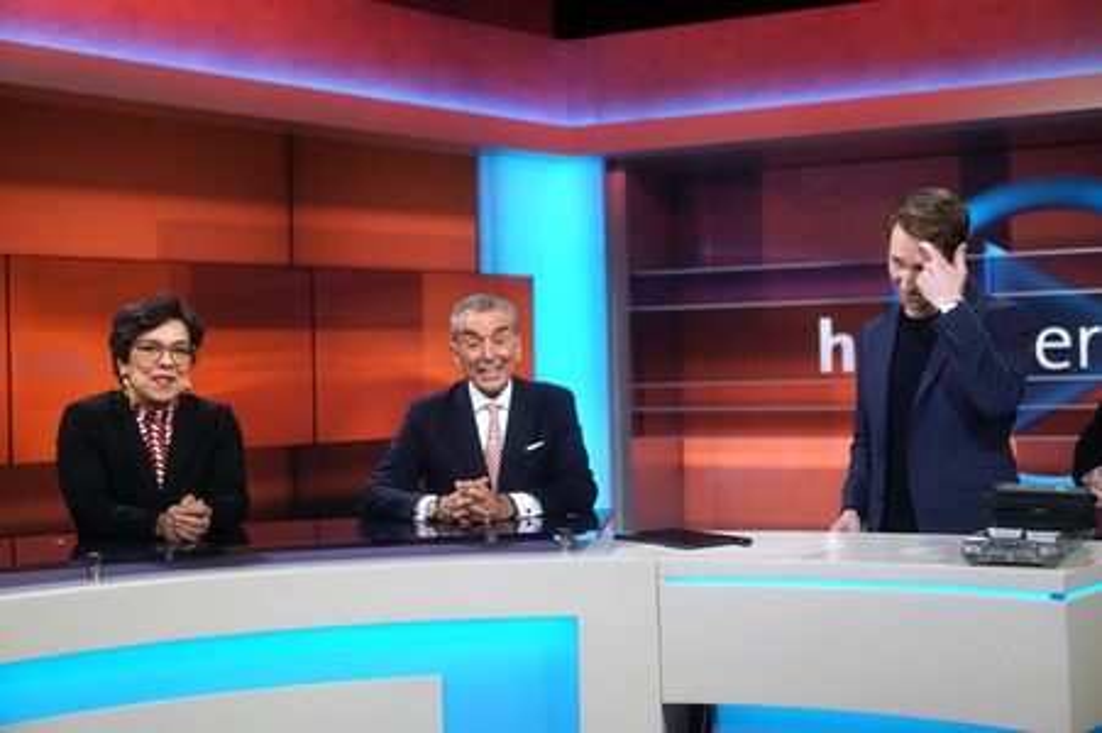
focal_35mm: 45
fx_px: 1376
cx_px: 551
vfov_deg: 29.8
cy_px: 366
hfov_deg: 43.6
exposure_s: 1/100
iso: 160
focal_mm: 30
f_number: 1.4
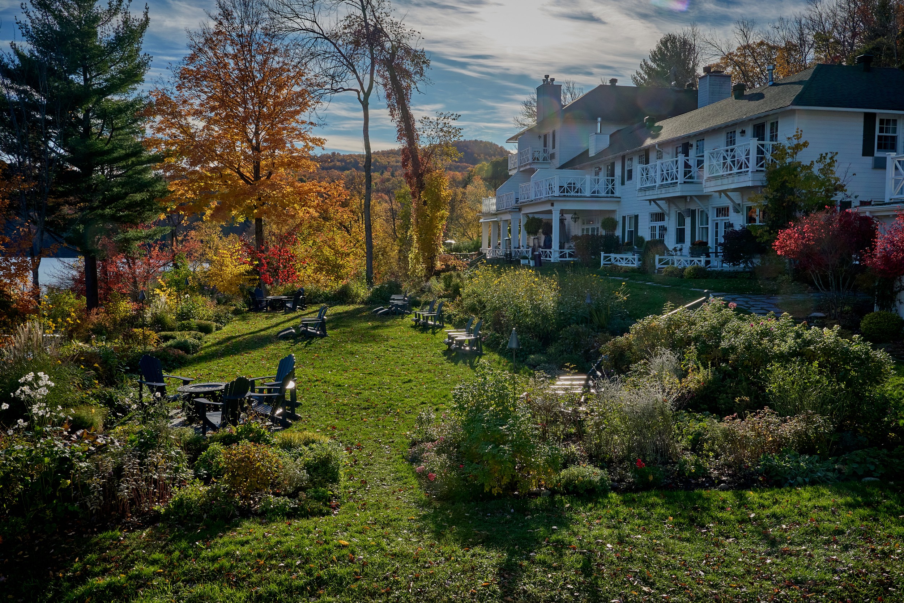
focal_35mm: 31
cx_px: 452
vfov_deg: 42.8
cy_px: 302
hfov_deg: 60.9
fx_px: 768
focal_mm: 30.6
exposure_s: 1/200
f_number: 18
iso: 640
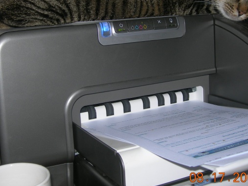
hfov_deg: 32.2
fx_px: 430
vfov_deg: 24.3
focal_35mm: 60
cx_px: 133
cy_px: 61
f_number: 2.8
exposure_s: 1/60.1
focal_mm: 7.8
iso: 50
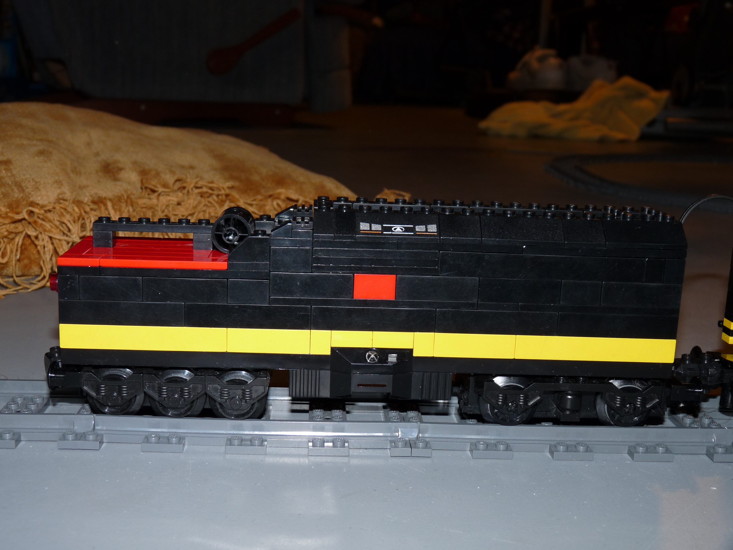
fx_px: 911
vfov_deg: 33.6
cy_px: 275
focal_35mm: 43
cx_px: 366
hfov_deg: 43.9
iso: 100
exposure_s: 1/30
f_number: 3
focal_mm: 7.6
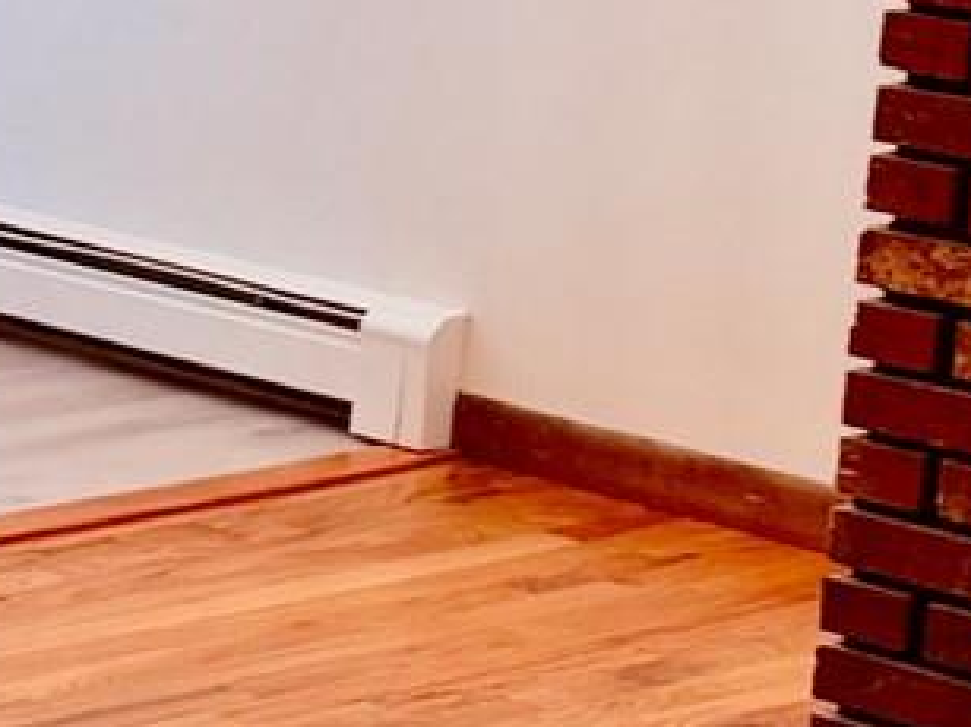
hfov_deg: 10.6
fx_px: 4486
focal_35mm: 160
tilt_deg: -11.2
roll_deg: -0.5
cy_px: 95
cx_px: -1360
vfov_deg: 9.2
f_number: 1.78
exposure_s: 1/121
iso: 125
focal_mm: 6.76
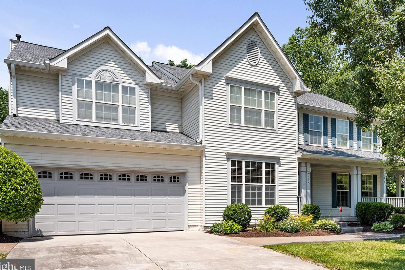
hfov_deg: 65.4
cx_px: 220
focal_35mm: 28
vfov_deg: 46.3
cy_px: 118
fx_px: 315
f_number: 9
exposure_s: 1/250
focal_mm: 24
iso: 100
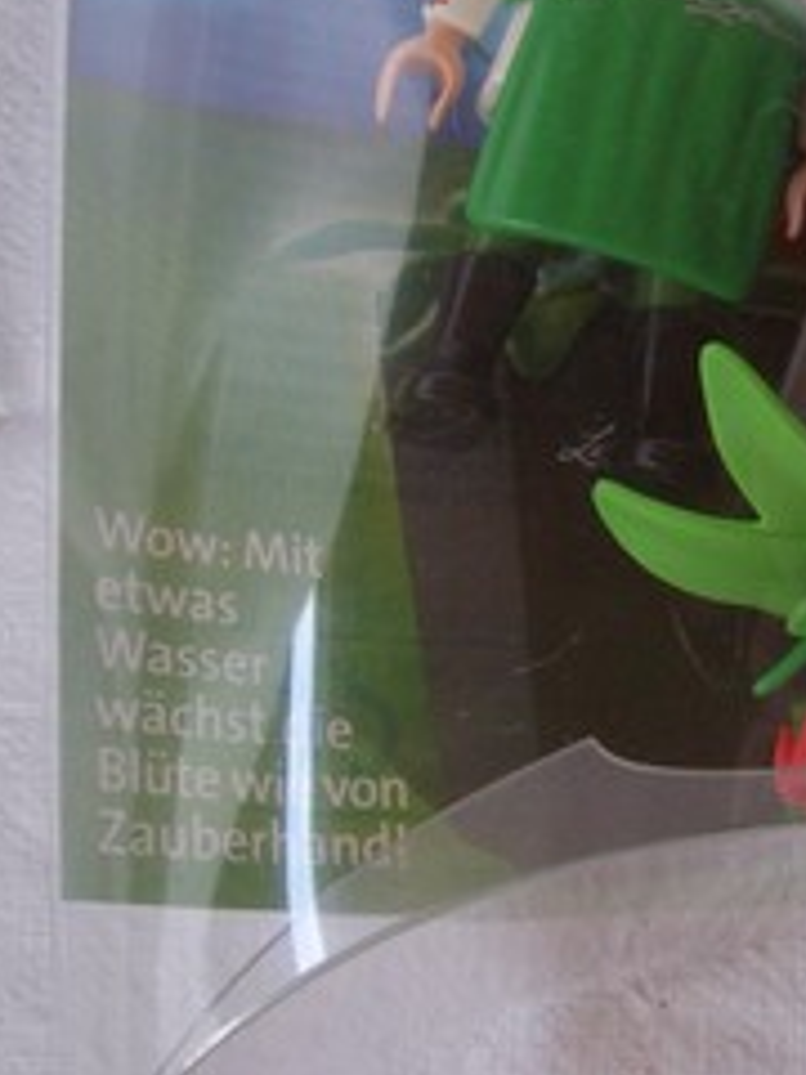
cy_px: 363
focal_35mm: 78
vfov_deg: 24.9
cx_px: 775
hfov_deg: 18.5
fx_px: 2422
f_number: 3.5
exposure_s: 1/45
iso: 100
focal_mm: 6.6
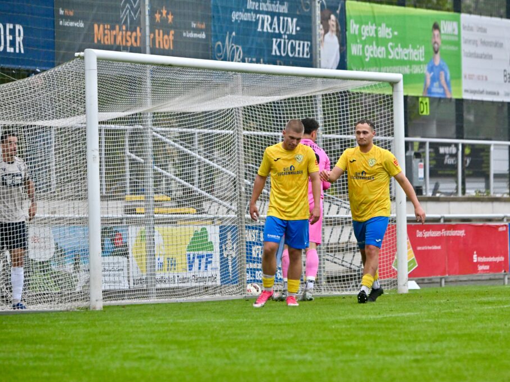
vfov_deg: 5.9
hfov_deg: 7.9
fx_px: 3682
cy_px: 192
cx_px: 288
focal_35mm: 250
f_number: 5.3
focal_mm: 230
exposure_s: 1/1600
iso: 3200
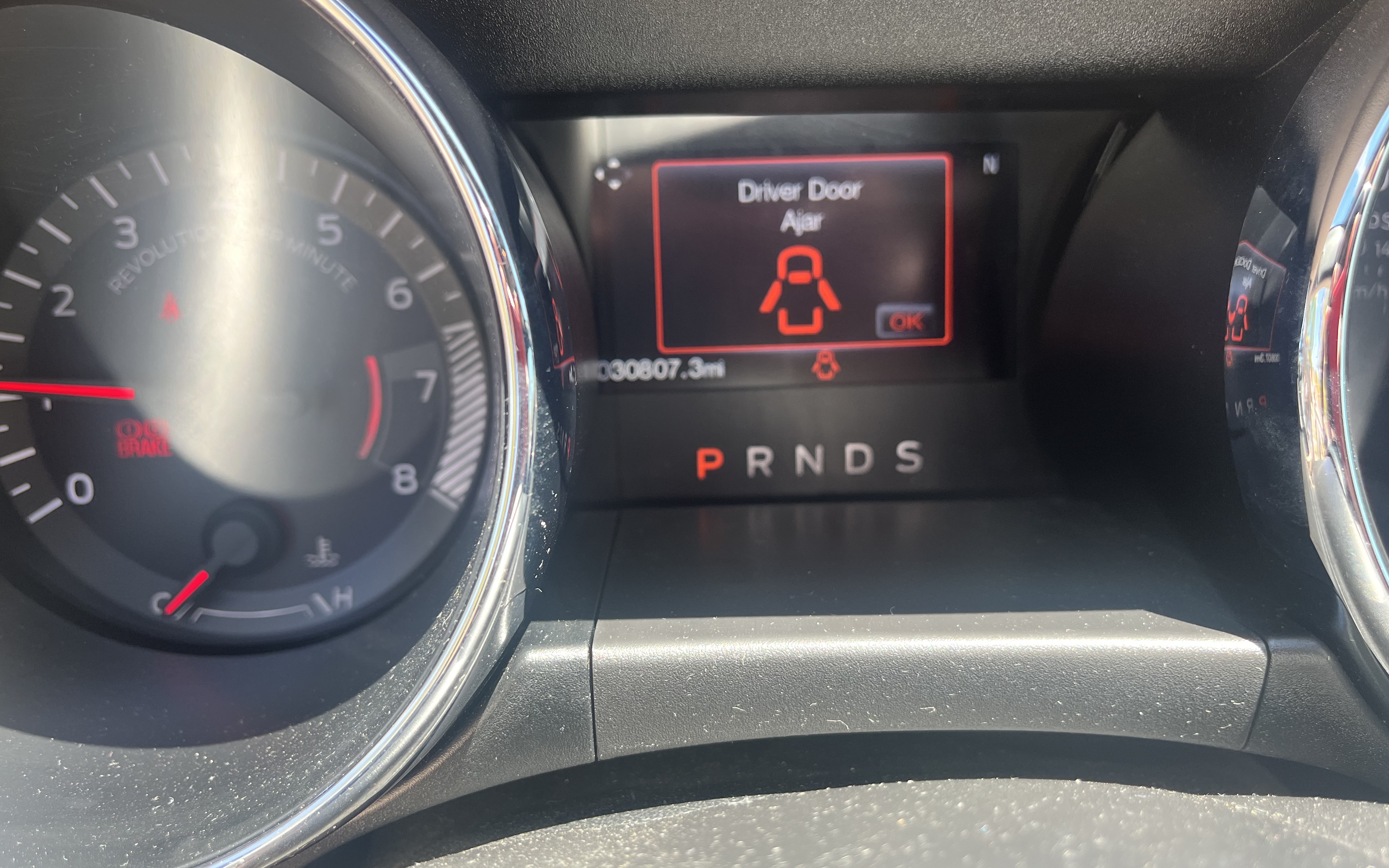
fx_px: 1060
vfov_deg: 44.5
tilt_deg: -25.0
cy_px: 424
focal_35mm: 28
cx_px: 702
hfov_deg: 66.5
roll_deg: +0.7
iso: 64
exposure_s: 1/129
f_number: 1.6
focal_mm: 5.1
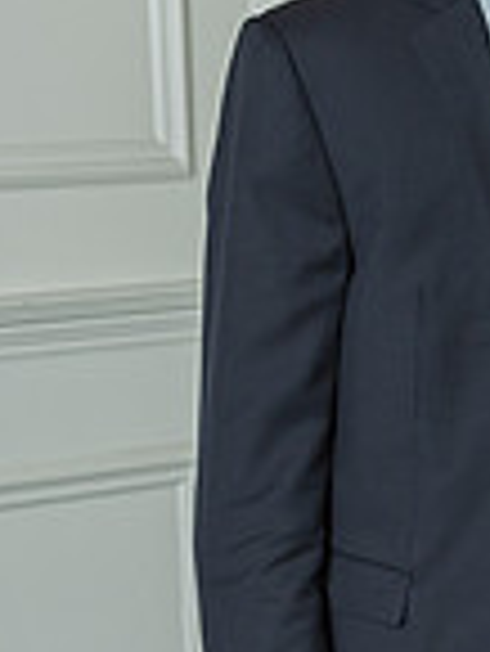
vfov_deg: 9.0
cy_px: 351
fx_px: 4127
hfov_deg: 6.6
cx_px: 1018
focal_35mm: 219
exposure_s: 1/125
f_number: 6.3
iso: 1250
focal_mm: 52
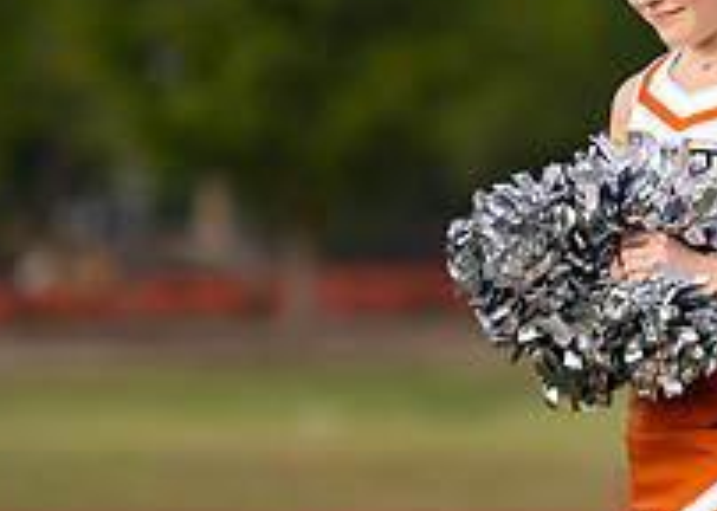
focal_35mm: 462
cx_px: 798
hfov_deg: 4.4
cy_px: 332
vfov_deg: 3.1
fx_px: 9402
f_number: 2.8
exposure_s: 1/3200
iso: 320
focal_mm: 147
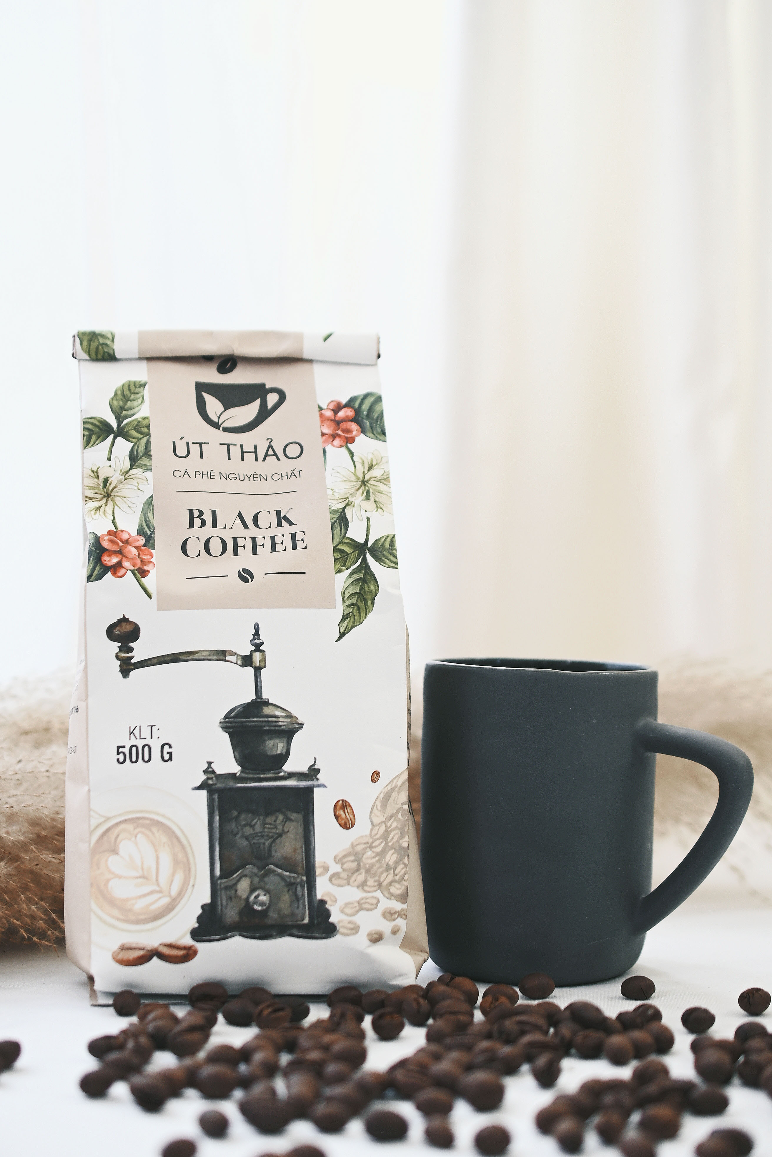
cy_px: 578
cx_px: 386
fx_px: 1930
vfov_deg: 33.4
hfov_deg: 22.6
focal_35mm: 60
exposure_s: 1/50
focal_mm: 40
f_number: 3.2
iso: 250
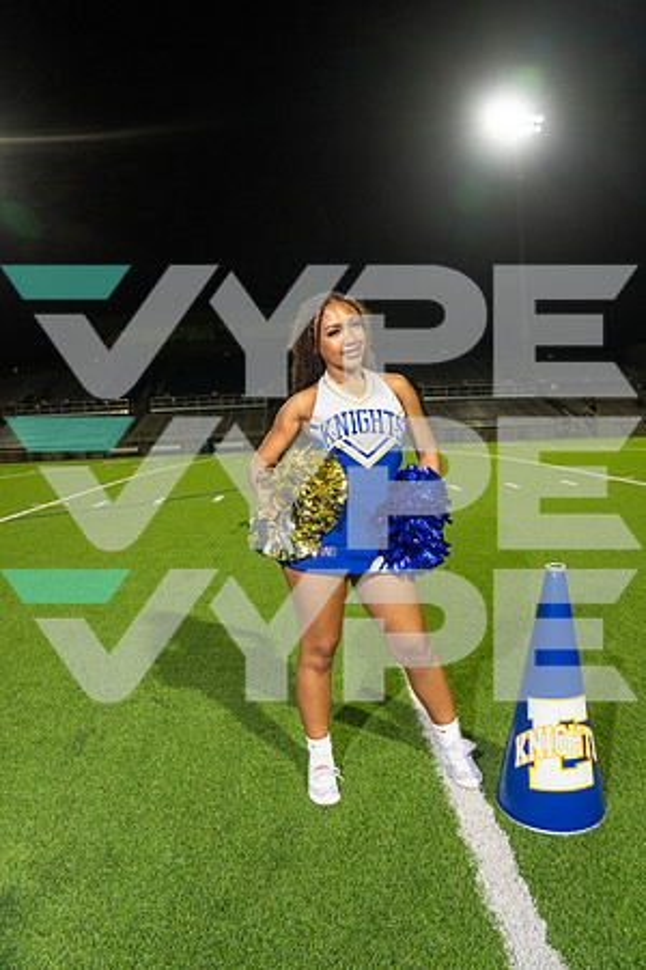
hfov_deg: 53.1
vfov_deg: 73.7
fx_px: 646
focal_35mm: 24
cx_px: 323
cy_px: 485
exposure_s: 1/200
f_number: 4.5
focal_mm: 24
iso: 1000
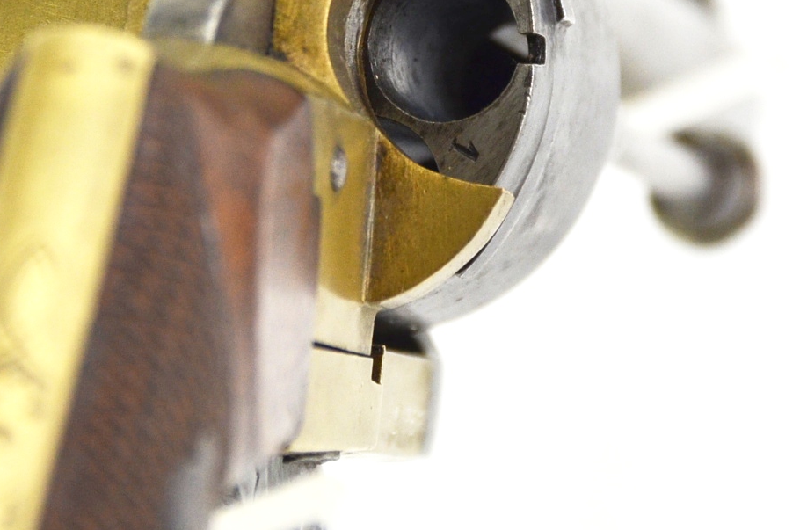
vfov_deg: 4.2
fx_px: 7208
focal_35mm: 325
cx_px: 467
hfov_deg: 6.4
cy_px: 11
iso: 450
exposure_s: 1/250
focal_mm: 80
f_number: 5.6
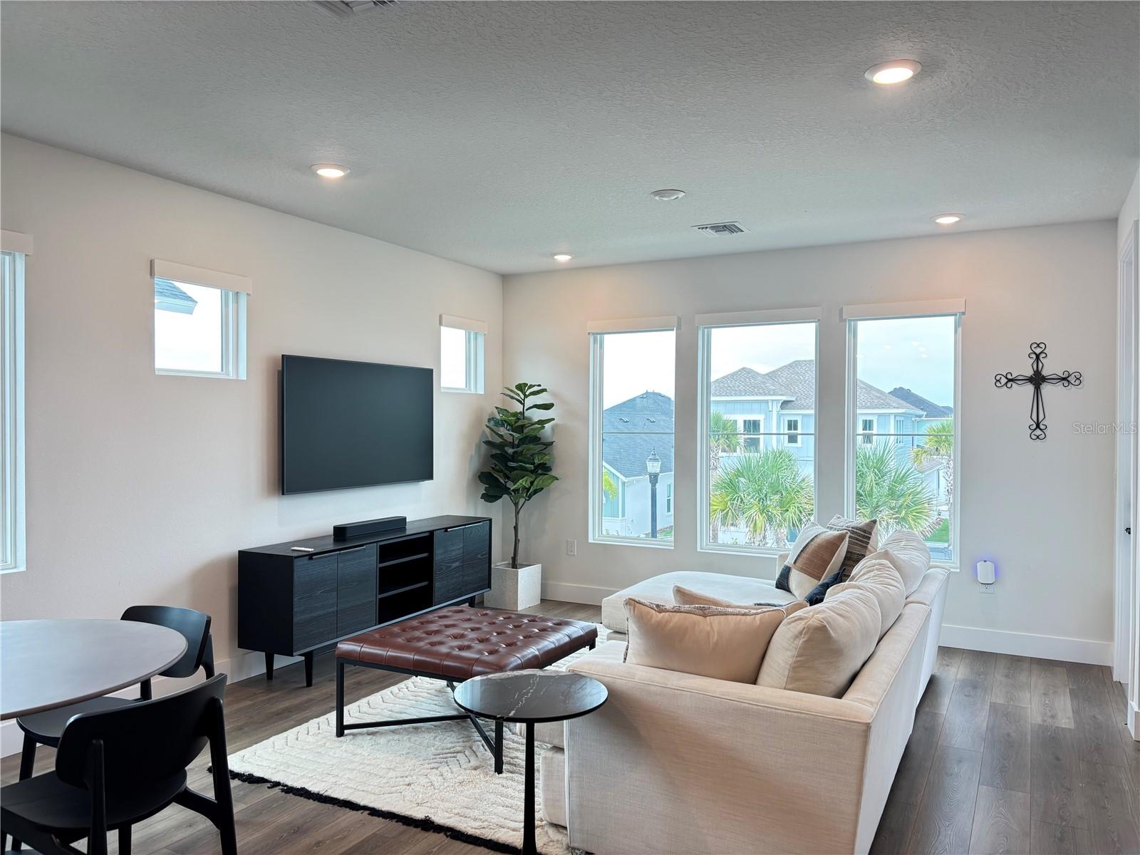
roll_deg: +0.0
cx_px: 570
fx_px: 856
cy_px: 428
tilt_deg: -1.3
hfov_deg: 67.3
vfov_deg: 53.1
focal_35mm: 26
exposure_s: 1/60
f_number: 1.6
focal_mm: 5.96
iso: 100
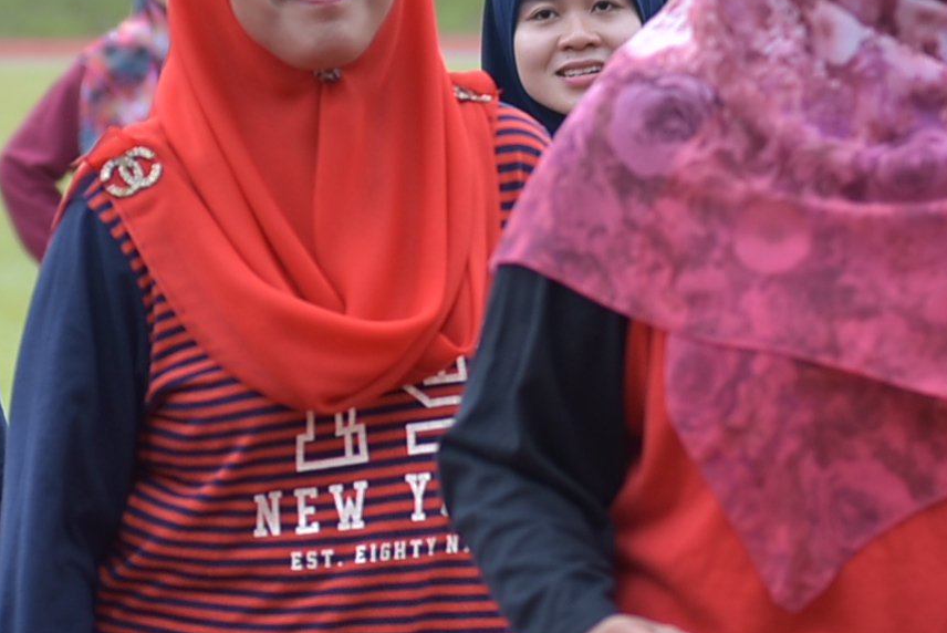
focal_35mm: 367
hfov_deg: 5.6
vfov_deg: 3.8
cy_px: 121
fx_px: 9660
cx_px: 149
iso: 100
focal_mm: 70
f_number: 2.8
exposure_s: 1/200
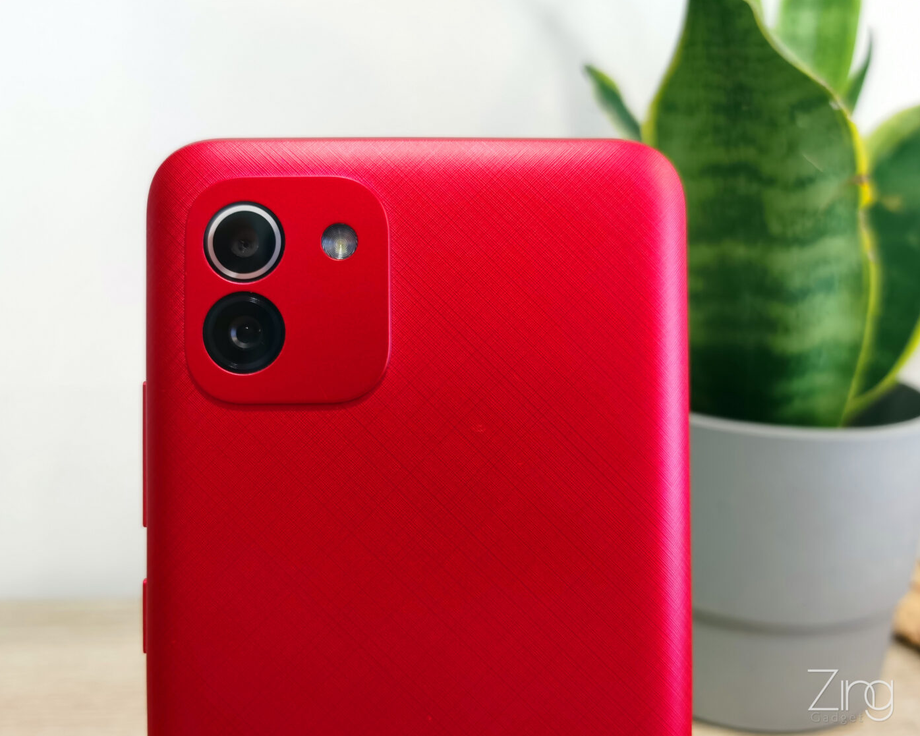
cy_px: 360
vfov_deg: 50.0
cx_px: 417
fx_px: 790
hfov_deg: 60.3
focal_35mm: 29
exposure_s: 1/33.3
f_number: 1.6
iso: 320
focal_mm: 5.56
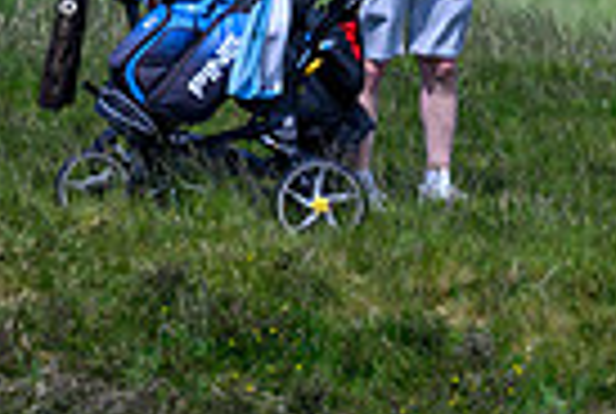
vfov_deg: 0.6
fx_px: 40521
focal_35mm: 2363
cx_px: 1263
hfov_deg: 0.9
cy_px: 16
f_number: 4.5
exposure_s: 1/4000
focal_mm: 560
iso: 500
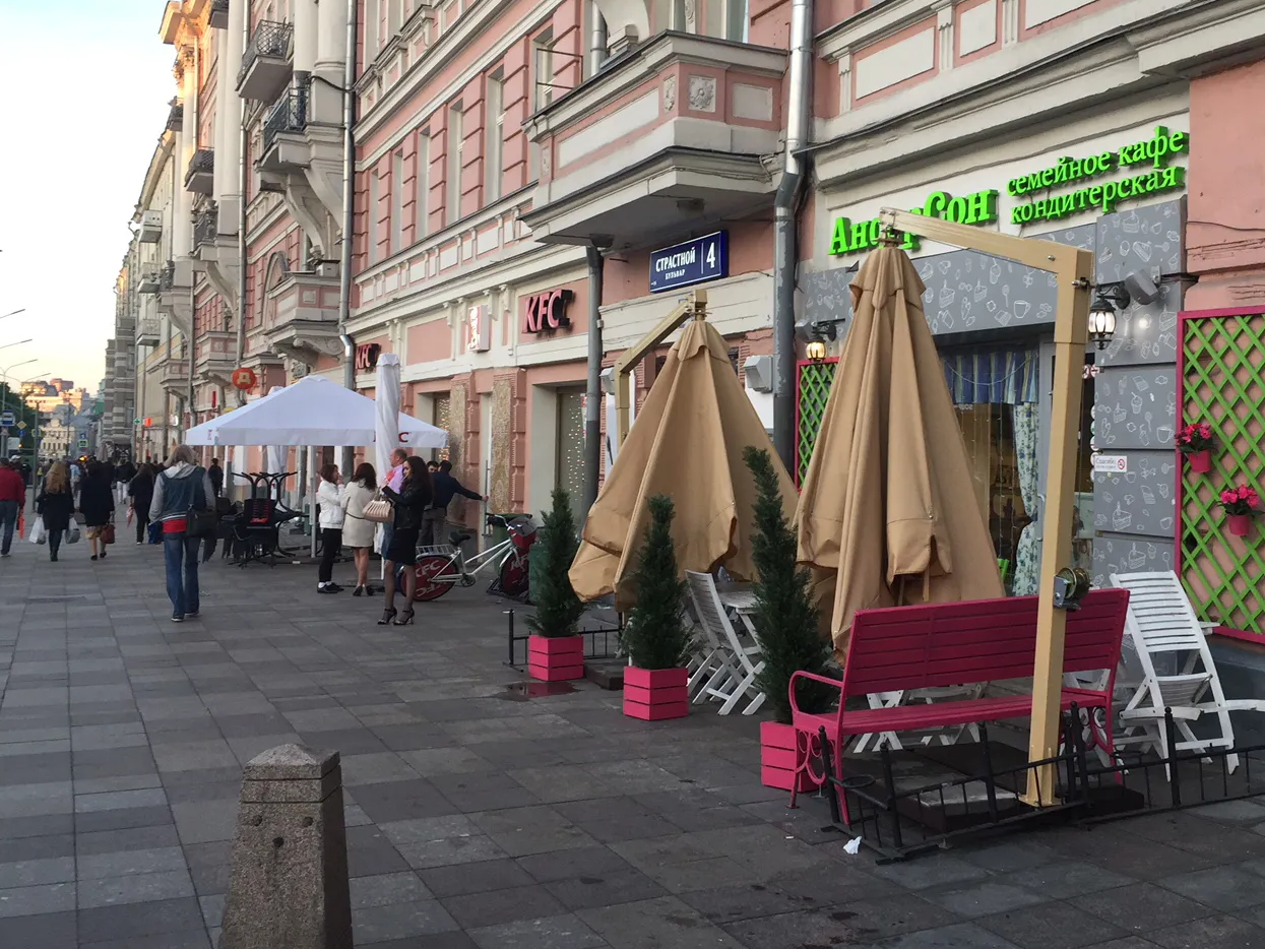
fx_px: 1389
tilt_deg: +0.9
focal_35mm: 38
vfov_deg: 37.6
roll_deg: -2.1
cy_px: 403
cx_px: 772
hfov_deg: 48.6
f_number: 2.2
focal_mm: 4.15
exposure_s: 1/100
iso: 50
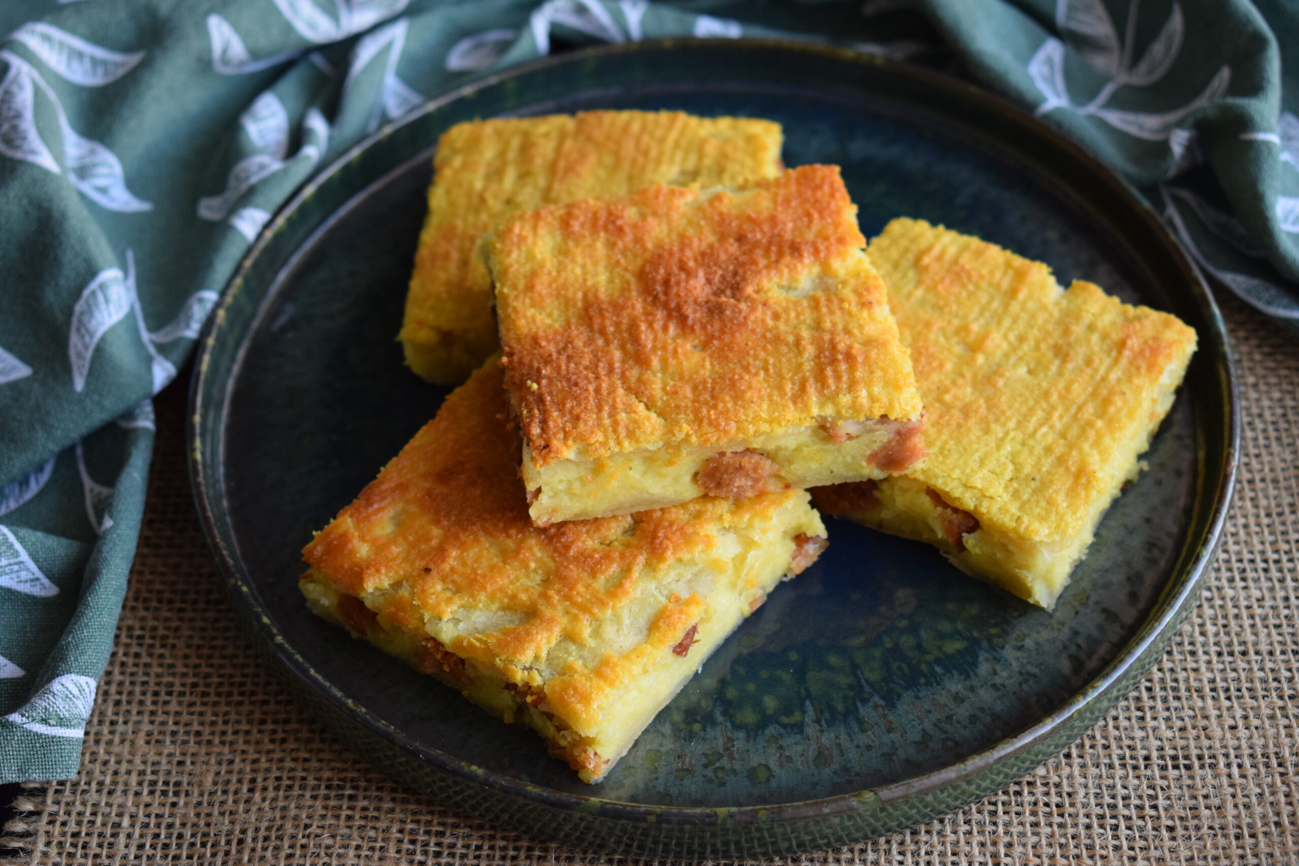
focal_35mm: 68
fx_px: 2436
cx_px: 650
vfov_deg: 20.2
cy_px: 433
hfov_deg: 29.9
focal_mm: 45
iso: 900
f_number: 5
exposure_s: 1/60
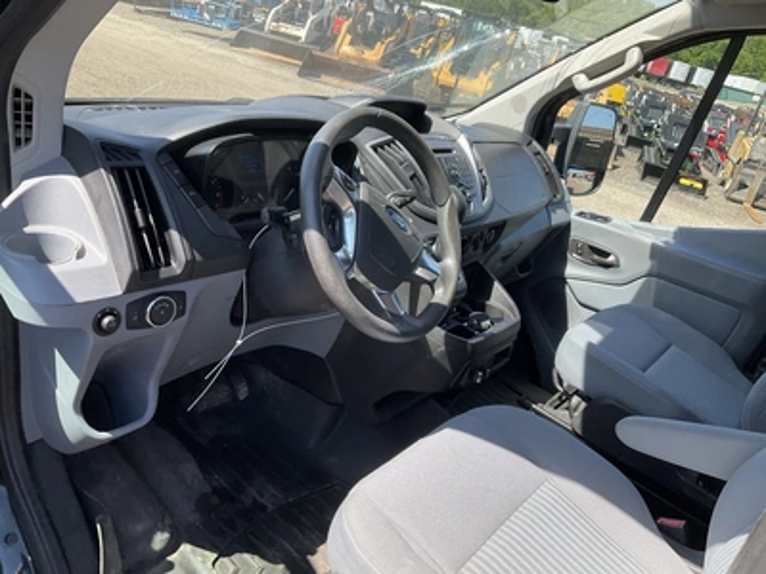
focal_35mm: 29
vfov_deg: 48.2
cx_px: 383
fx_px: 642
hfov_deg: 61.7
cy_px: 287
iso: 25
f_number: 1.8
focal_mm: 3
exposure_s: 1/446
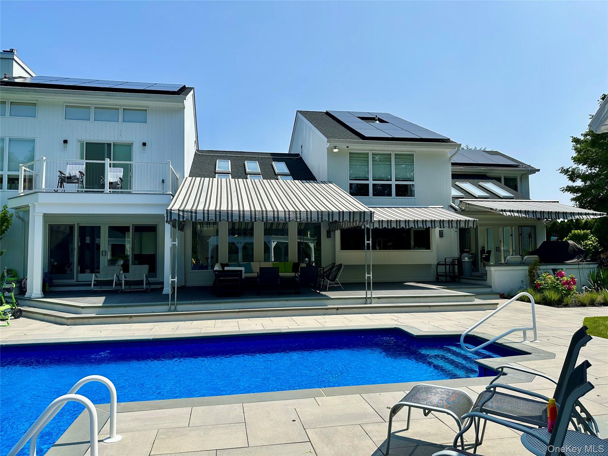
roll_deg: +0.1
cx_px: 304
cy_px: 228
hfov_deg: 71.6
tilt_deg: +3.3
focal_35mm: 24
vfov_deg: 56.8
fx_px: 422
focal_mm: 6.86
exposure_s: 1/5848
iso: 80
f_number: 1.78
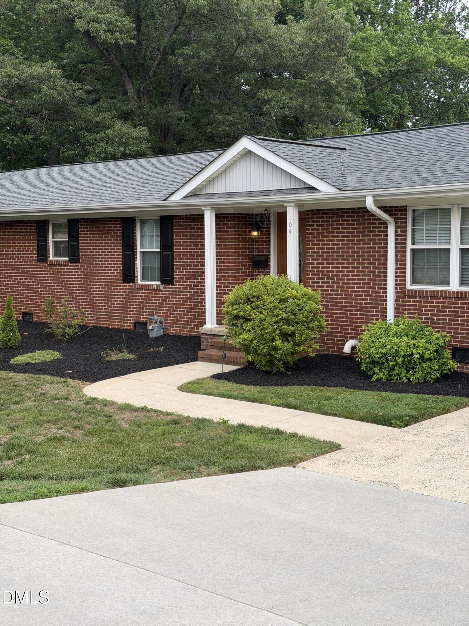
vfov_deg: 39.7
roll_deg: +0.7
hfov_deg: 30.3
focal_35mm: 48
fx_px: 867
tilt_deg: -4.1
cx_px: 234
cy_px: 313
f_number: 1.78
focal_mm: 6.76
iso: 80
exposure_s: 1/794
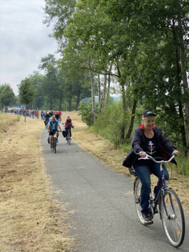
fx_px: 379
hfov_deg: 28.0
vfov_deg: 36.8
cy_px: 126
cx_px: 94
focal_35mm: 52
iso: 20
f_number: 2
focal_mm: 6
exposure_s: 1/436
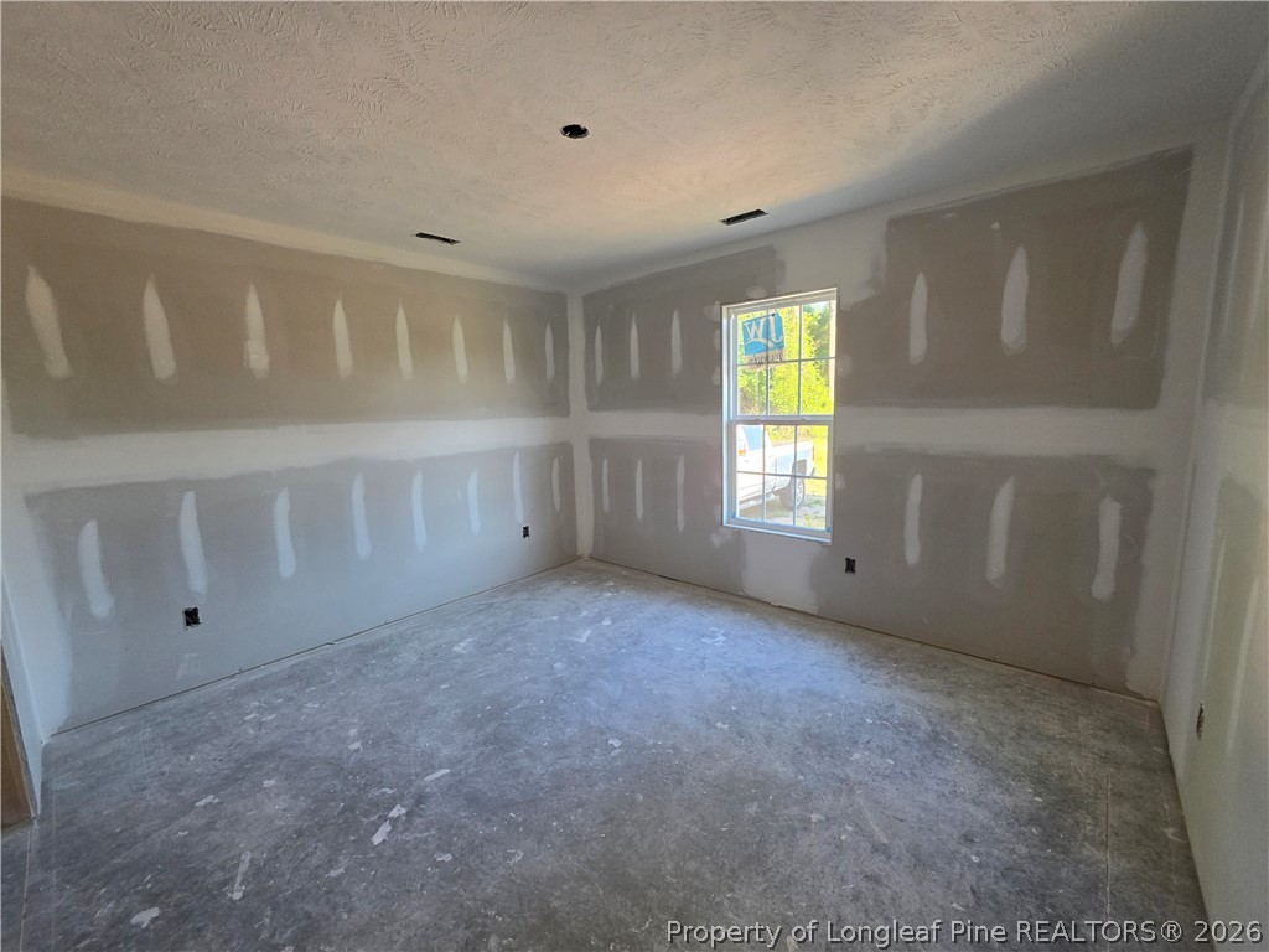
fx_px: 477
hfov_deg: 106.2
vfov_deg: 89.9
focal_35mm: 13
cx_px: 634
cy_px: 476
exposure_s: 1/120
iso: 200
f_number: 1.9
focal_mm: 2.2
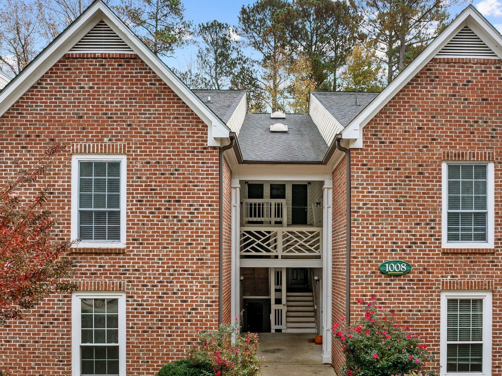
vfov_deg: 42.4
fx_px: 478
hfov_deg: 55.2
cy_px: 249
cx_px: 285
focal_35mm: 33
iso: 100
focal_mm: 12.29
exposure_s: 1/50
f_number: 2.8
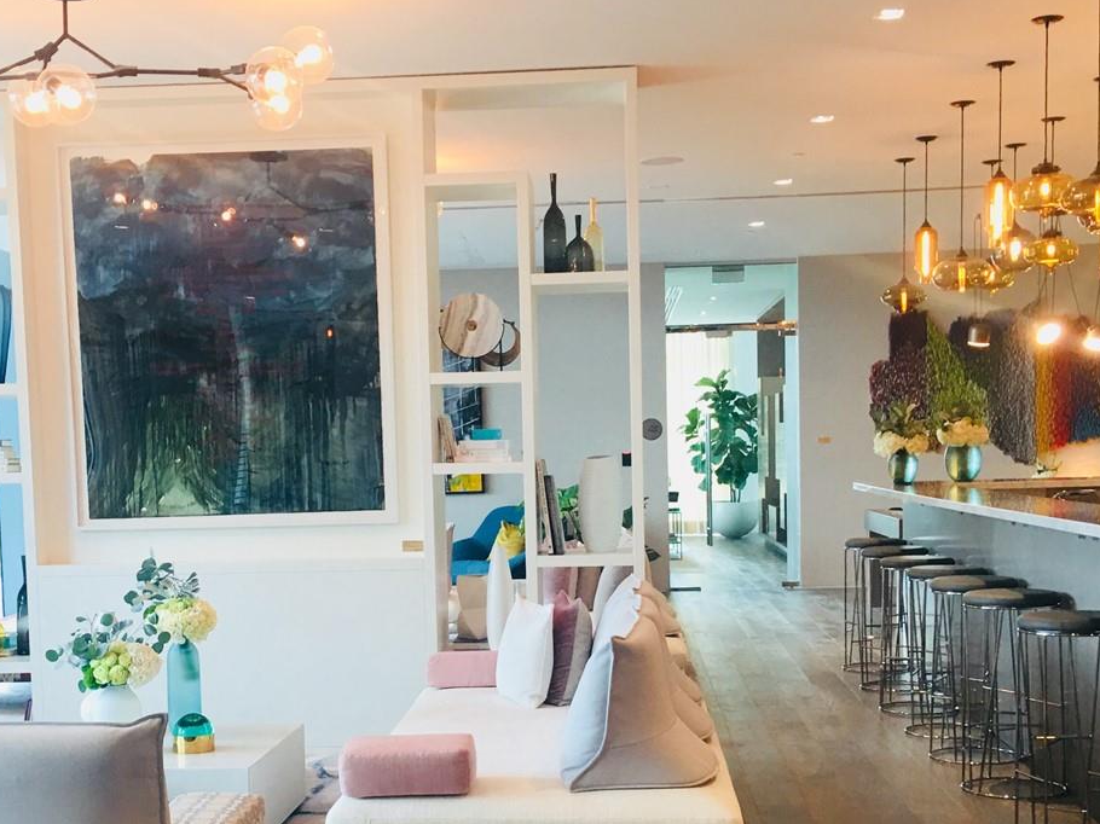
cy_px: 565
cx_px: 506
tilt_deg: -2.4
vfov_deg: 28.3
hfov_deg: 37.5
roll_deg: -0.1
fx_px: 1620
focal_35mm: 51
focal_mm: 4.15
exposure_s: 1/15
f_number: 2.2
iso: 25
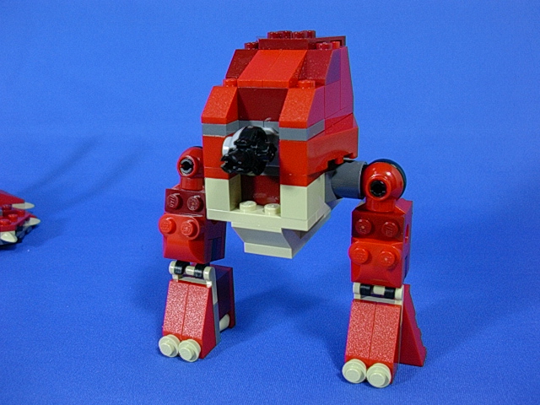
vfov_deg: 38.7
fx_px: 577
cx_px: 270
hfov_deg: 50.1
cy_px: 202
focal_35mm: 37
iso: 70
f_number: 2.7
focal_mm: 5.6
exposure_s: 1/11.3
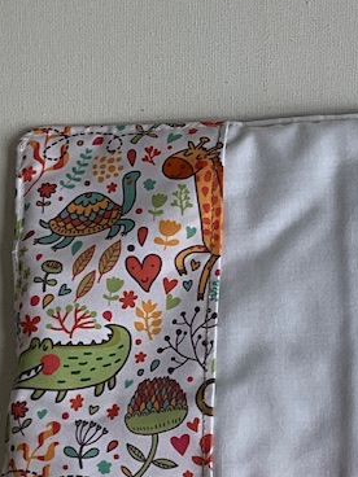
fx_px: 1393
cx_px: 528
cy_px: 312
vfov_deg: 19.4
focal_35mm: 101
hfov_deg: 13.8
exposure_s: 1/439
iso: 25
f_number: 1.8
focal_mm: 3
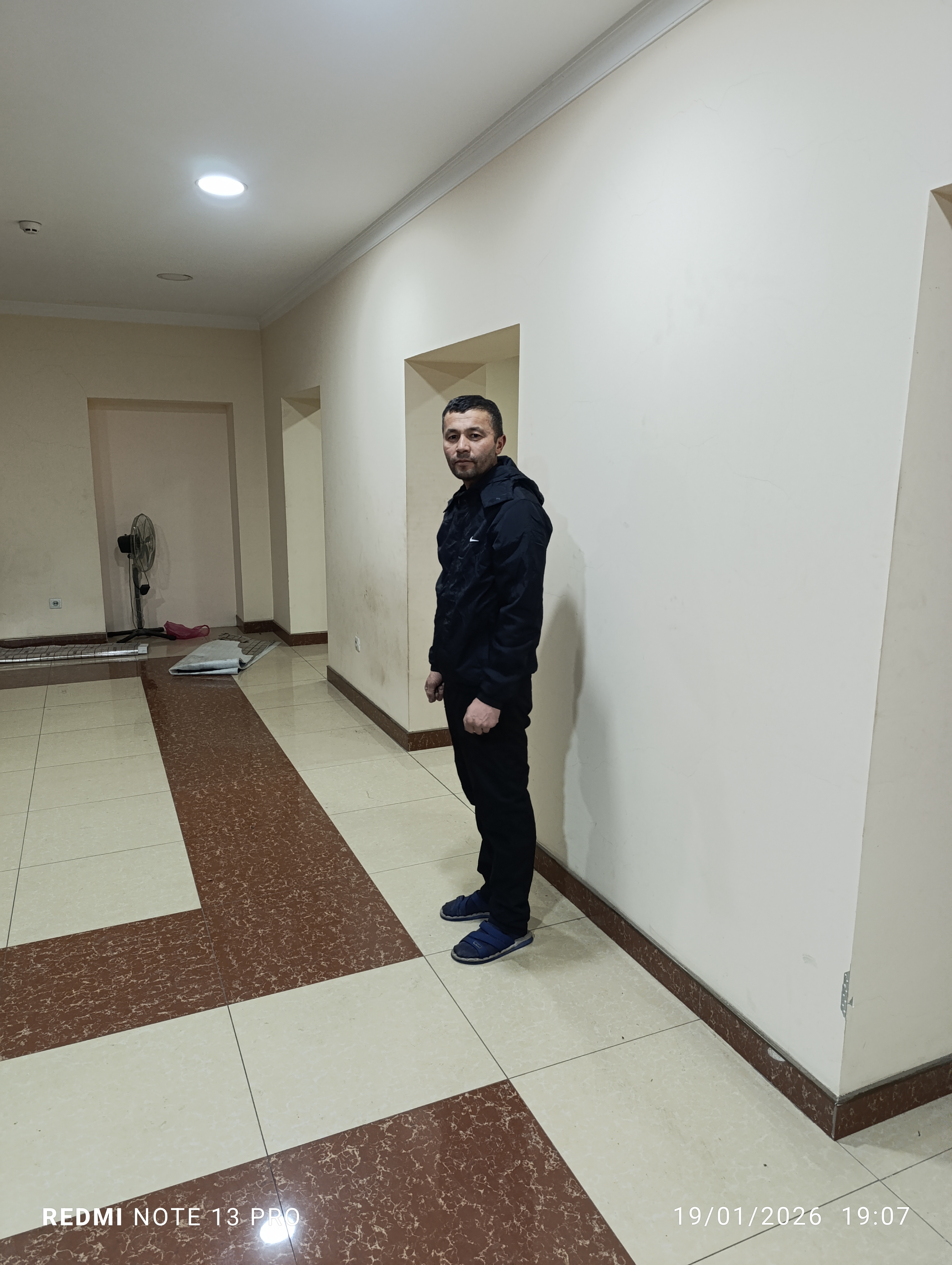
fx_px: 841
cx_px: 476
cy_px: 632
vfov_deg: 73.8
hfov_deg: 59.0
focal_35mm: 23
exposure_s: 1/25
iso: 1250
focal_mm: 6.14
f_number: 1.6
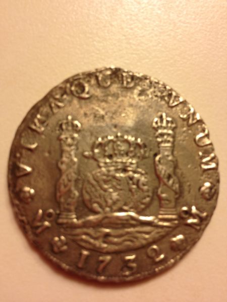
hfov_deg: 40.7
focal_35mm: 35
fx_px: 306
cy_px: 151
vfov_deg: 52.6
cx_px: 114
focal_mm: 4.28
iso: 50
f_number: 2.4
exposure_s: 1/20
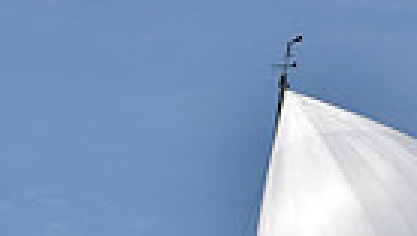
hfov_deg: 7.0
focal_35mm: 308
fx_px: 3410
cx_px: 307
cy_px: 865
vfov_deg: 3.8
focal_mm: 70
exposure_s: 1/800
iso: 320
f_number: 13
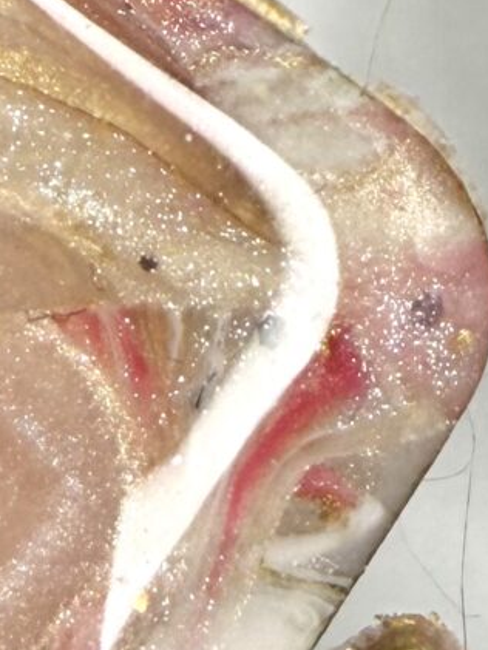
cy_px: 45
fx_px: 2743
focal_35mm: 146
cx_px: 309
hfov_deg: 10.2
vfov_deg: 13.4
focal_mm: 2.22
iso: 80
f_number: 2.2
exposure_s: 1/120
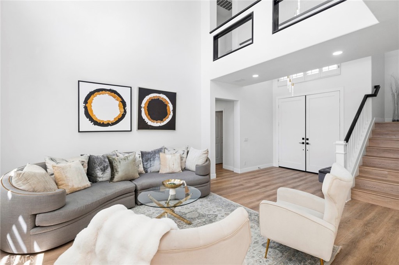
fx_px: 177
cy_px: 132
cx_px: 200
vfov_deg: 73.7
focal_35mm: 16
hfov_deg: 96.8
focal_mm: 16
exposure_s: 1/13
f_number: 9
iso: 200
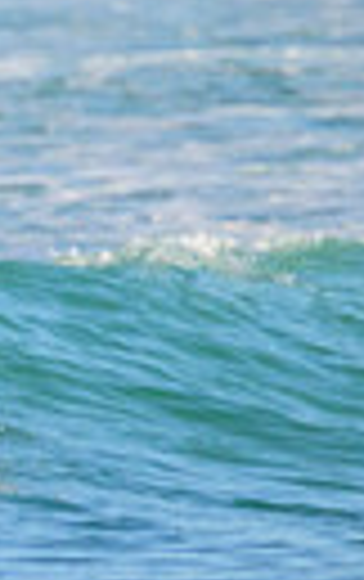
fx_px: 57915
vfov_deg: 0.6
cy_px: 546
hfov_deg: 0.4
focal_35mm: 3661
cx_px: -620
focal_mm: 800
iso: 1600
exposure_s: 1/2000
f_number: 11
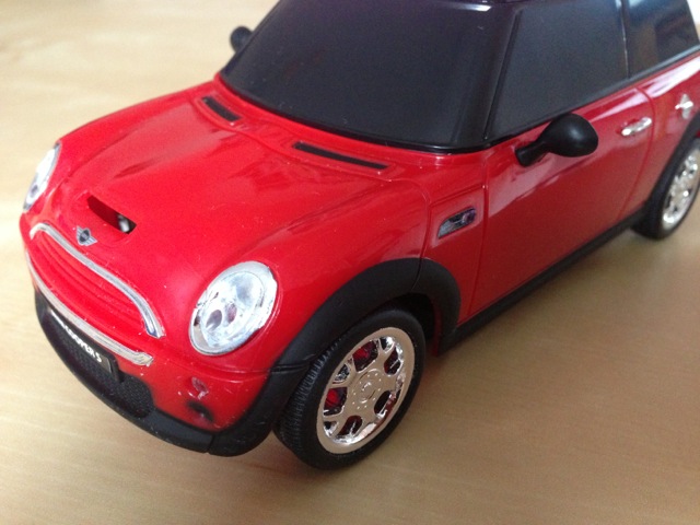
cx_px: 350
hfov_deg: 55.4
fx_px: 667
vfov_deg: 42.9
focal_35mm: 33
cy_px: 262
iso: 400
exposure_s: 1/17
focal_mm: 4.13
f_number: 2.4
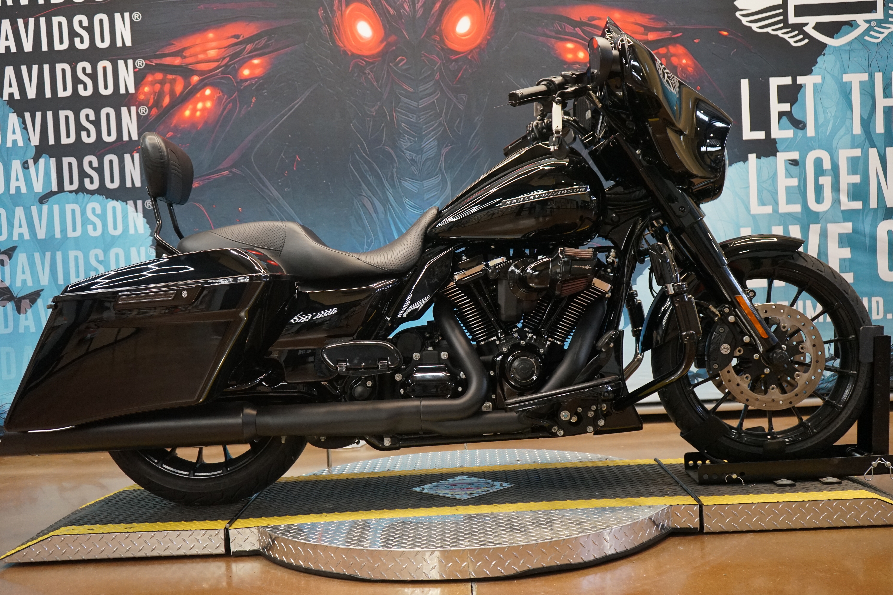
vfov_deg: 35.1
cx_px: 446
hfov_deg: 50.7
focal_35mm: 38
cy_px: 298
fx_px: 943
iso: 2000
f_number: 4
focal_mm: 38
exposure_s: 1/160
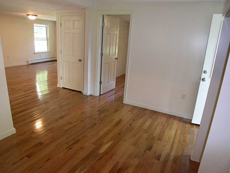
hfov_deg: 49.0
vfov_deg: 37.7
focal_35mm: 38
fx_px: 252
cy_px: 86
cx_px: 115
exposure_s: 1/10.2
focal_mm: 8
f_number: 2.8
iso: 200
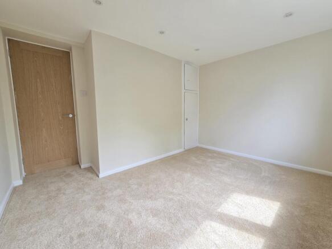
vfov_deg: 89.9
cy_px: 124
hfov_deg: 106.2
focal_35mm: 13
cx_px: 166
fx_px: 125
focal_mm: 2.2
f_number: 2.2
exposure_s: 1/100
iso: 64
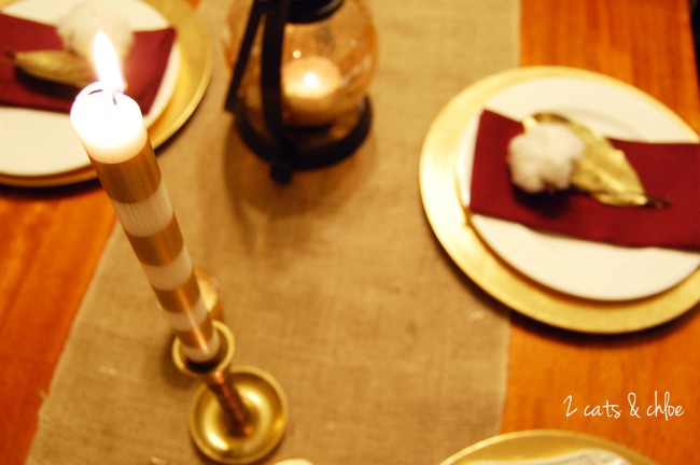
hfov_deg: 55.2
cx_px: 350
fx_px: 670
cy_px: 232
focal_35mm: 34
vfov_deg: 38.3
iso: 800
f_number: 5
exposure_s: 1/15
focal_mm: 23
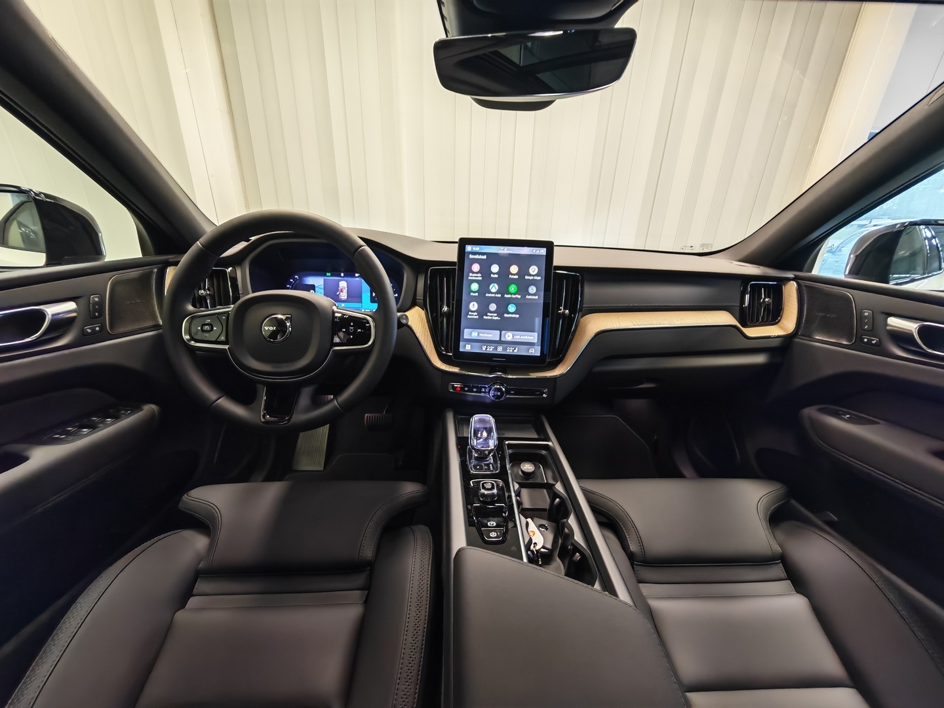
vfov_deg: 89.9
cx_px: 472
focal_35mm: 13
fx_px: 355
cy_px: 354
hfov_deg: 106.2
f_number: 2
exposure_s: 1/33
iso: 200
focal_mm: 1.82
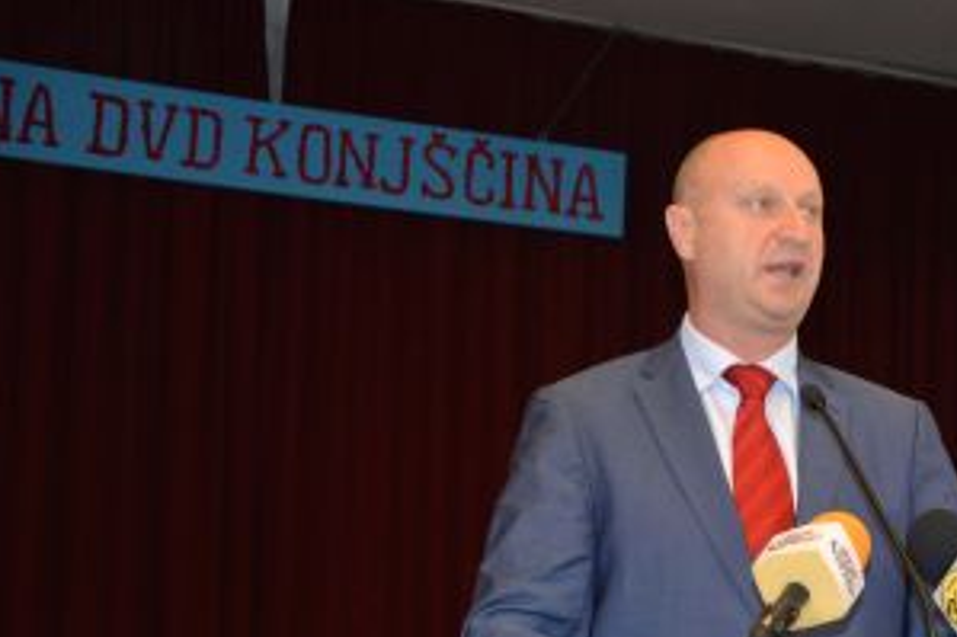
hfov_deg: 25.6
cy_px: 602
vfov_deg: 17.4
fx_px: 2046
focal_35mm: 77
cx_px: 835
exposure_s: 1/60
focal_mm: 26
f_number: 4
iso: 1000
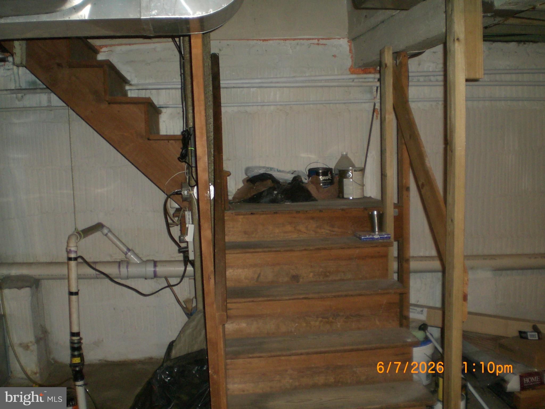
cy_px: 204
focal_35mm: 38
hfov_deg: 49.0
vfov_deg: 37.7
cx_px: 272
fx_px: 598
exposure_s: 1/30
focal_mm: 6.3
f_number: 3.1
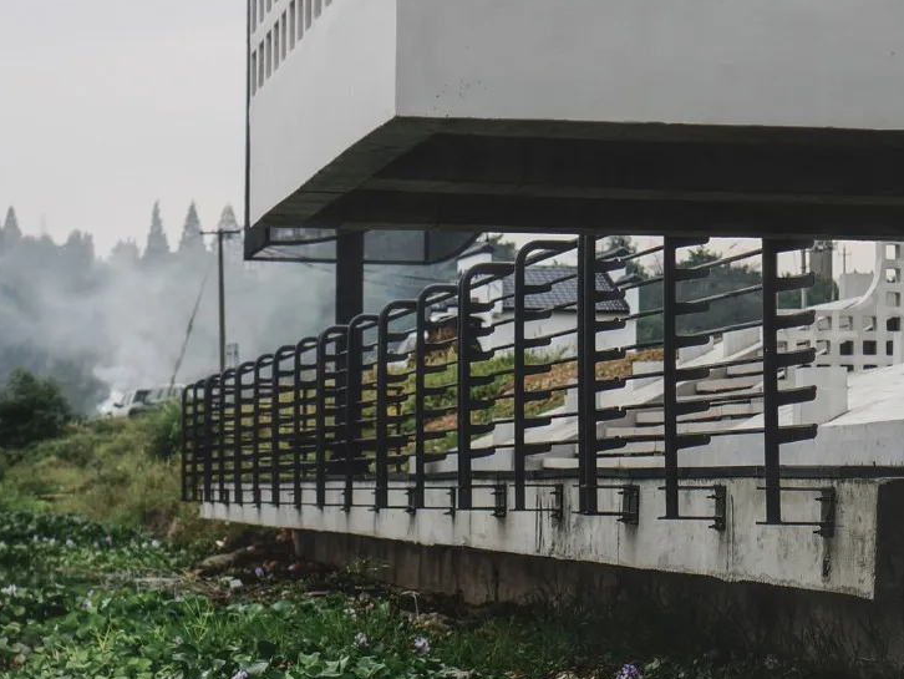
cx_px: 479
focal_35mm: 111
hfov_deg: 17.7
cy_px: 425
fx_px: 2901
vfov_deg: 13.3
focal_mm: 35
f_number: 2.8
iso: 100
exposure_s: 1/125
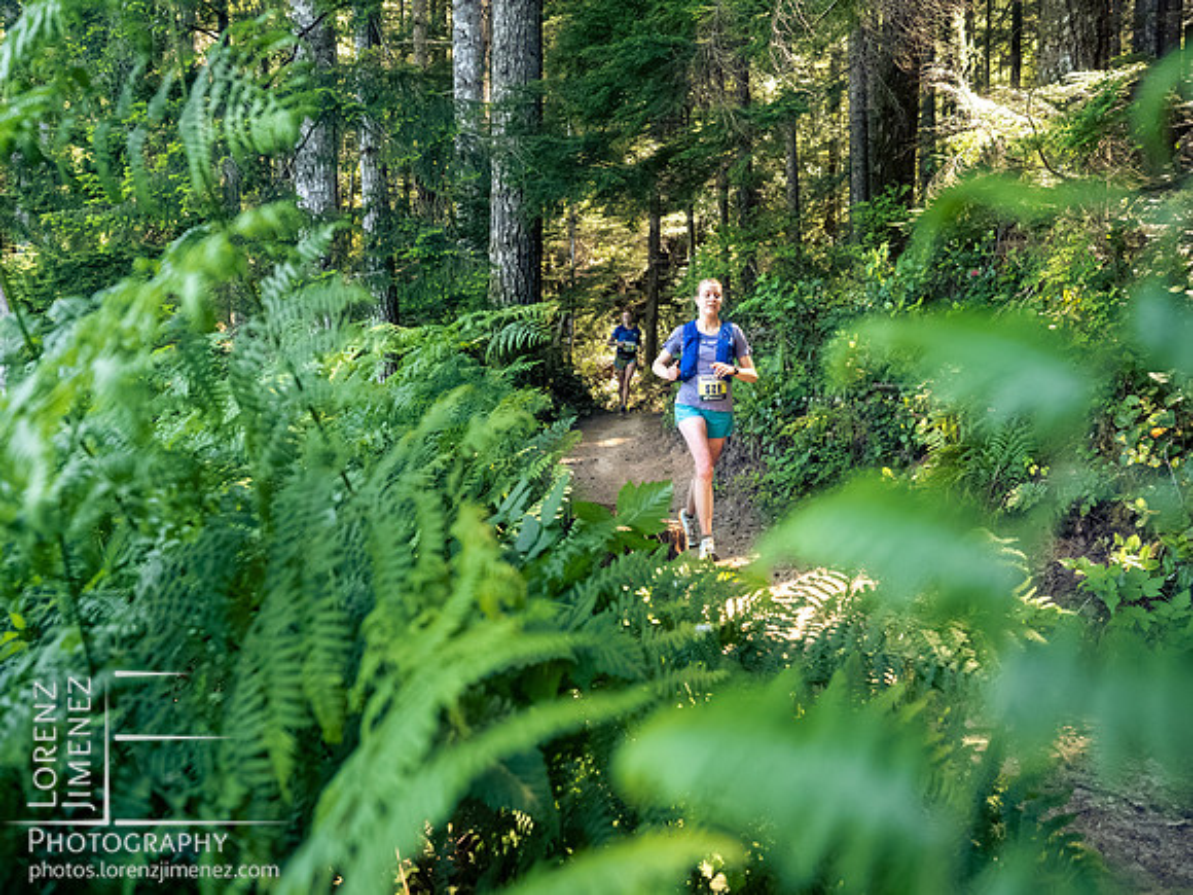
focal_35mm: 24
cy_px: 448
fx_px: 827
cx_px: 596
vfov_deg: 56.8
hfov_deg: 71.6
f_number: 2.8
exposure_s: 1/1000
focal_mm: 12
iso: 4000
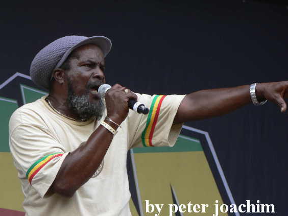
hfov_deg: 10.6
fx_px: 1547
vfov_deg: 8.0
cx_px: 144
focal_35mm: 186
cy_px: 108
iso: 64
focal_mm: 31.6
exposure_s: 1/100
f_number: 4
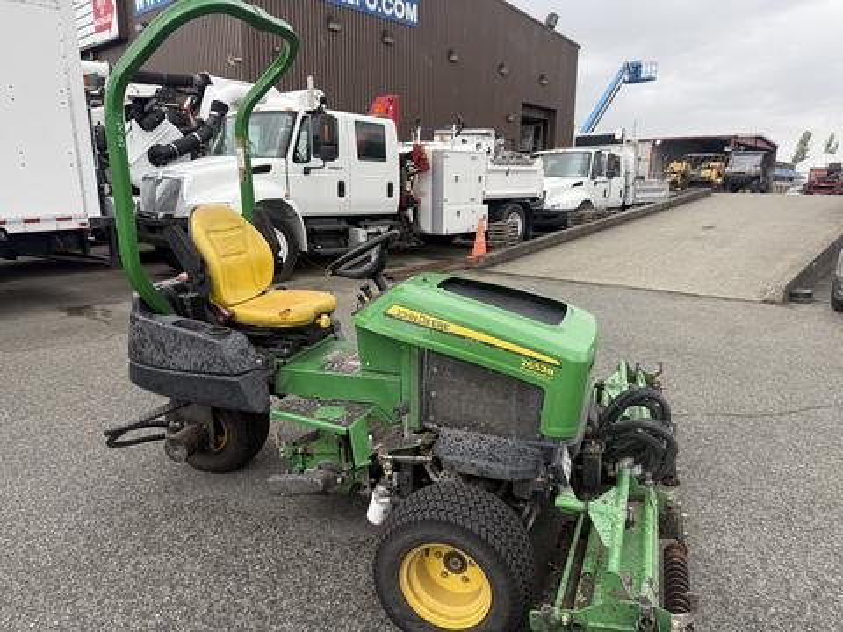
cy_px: 316
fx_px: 584
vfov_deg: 56.8
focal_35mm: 24
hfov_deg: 71.6
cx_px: 422
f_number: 1.78
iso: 80
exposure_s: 1/602
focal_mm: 6.76
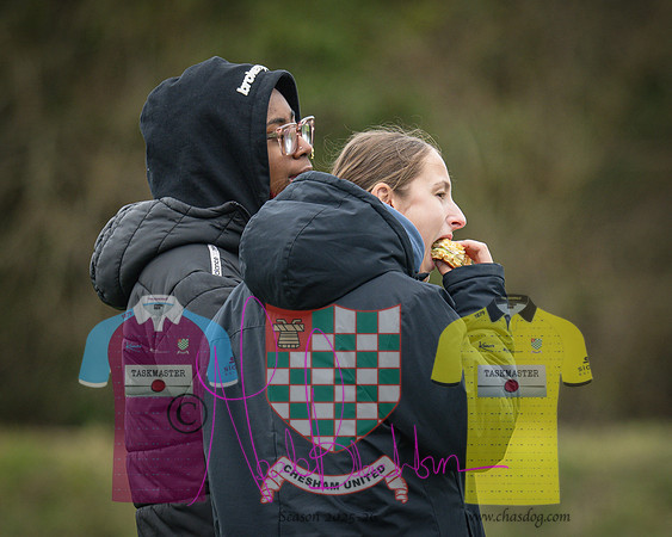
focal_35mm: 994
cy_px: 323
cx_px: 475
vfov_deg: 1.6
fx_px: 19768
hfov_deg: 1.9
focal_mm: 400
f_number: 4.5
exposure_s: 1/160
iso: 400
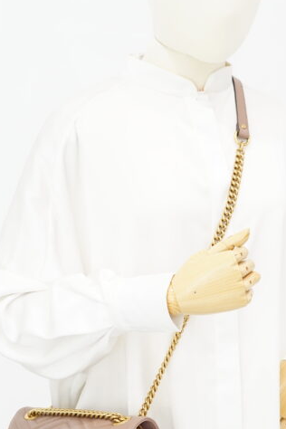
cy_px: 314
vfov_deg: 18.8
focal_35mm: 108
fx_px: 1287
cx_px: 166
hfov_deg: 12.7
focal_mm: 50
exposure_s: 1/6
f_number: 6.3
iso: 640
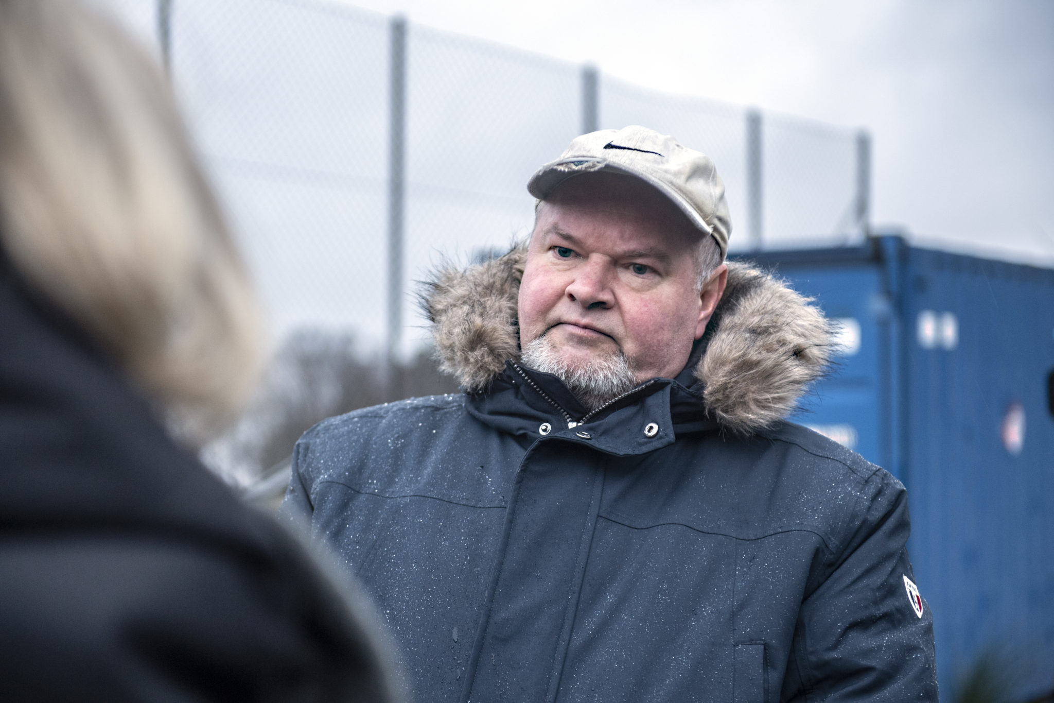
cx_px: 527
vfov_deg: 19.5
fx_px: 2049
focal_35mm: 70
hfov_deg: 28.8
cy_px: 352
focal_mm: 70
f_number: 3.5
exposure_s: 1/80
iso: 2000
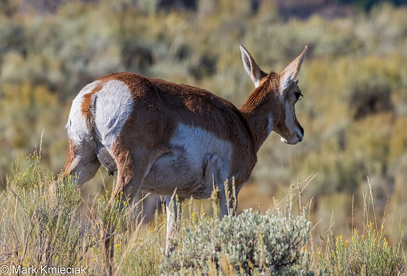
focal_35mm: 651
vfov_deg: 2.1
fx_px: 7395
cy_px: 154
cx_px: 230
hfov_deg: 3.2
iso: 1100
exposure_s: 1/2000
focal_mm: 380
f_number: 9
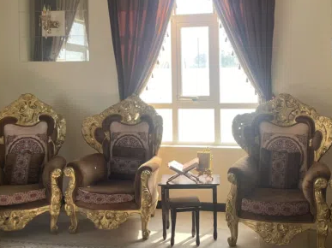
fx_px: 412
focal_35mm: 43
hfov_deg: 43.7
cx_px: 196
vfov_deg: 33.3
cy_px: 86
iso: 80
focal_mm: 4.2
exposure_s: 1/121
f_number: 1.6
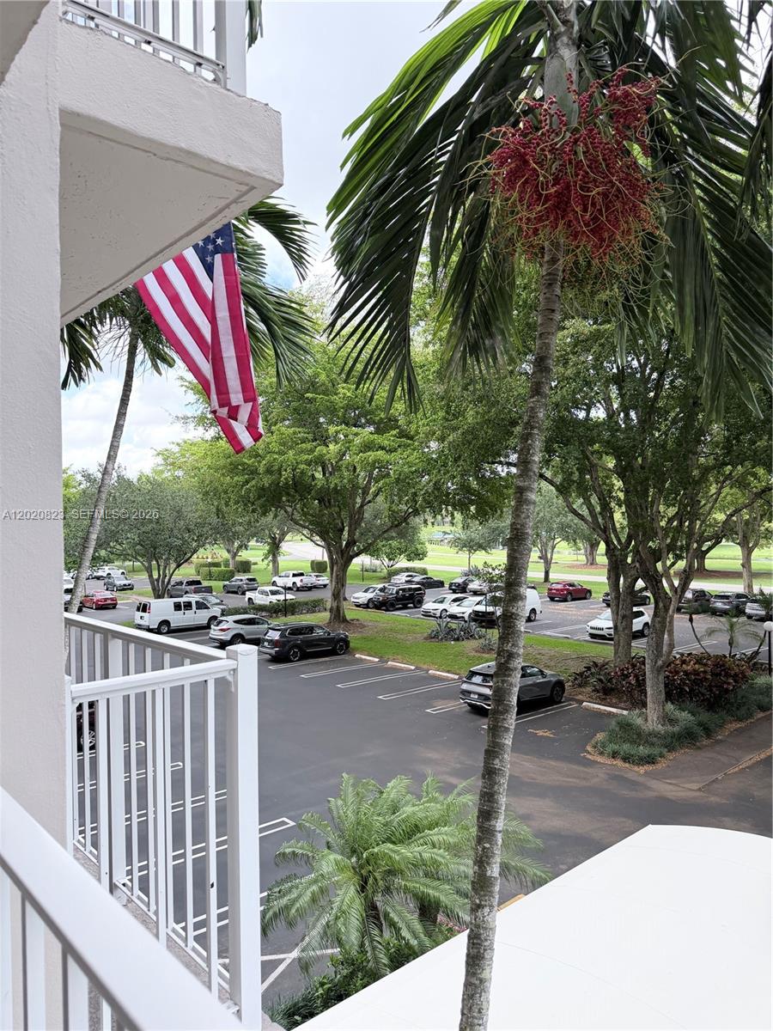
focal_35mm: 24
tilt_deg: -0.2
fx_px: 715
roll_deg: +1.0
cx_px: 386
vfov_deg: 71.6
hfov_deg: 56.8
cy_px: 516
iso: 100
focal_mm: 6.76
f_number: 1.78
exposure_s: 1/955
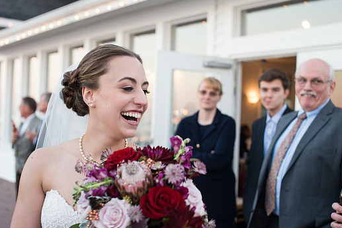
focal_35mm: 56
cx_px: 155
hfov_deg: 35.6
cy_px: 120
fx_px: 532
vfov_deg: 24.2
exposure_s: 1/125
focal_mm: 50
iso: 500
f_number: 4
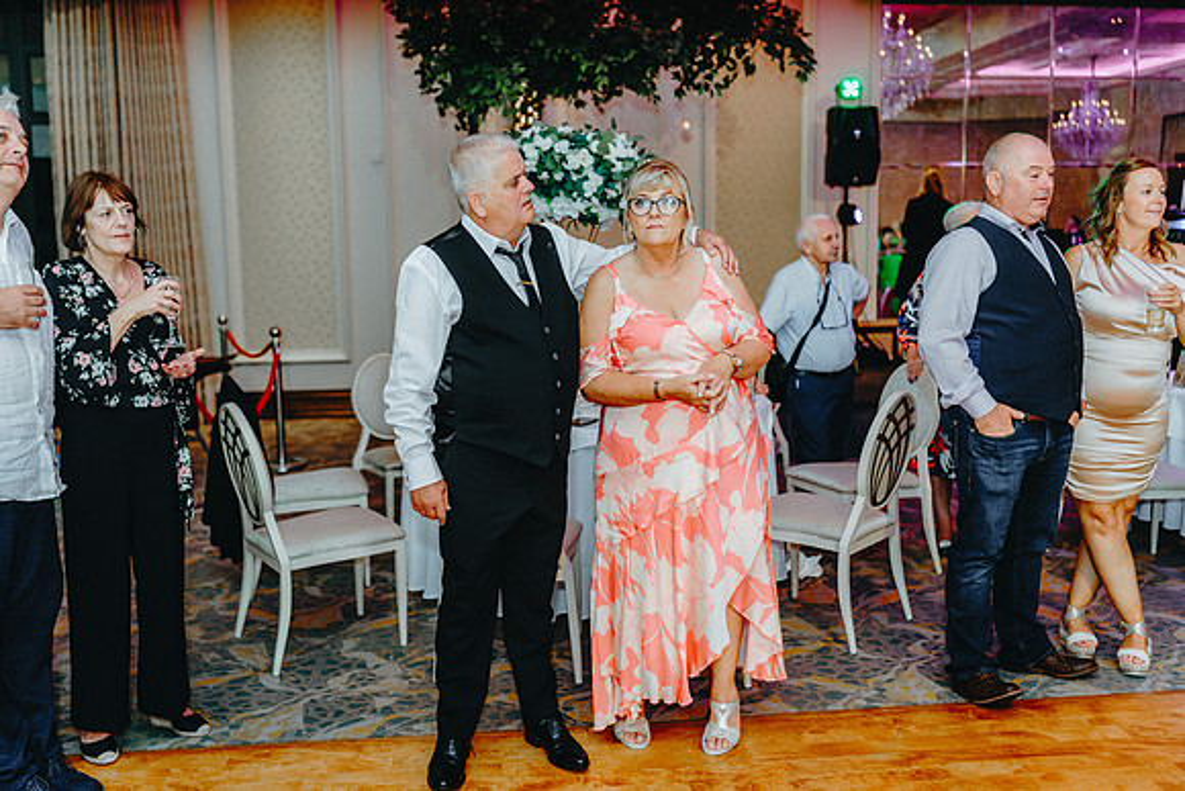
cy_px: 396
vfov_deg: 37.9
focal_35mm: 35
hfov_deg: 54.4
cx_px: 592
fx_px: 1152
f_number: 2
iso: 1600
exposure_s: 1/250
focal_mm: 35
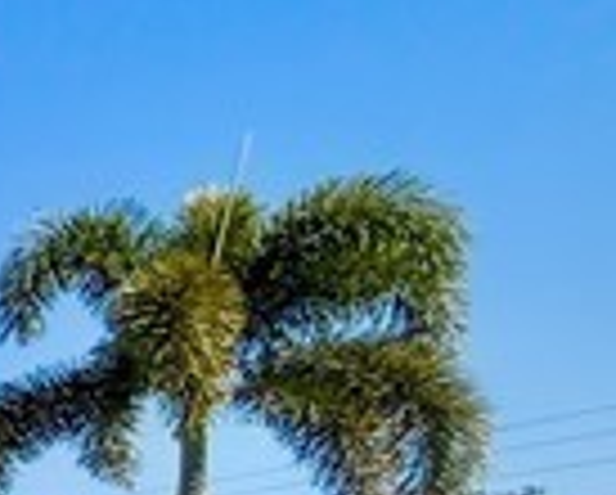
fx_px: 1862
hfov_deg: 10.1
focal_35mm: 102
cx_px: -1434
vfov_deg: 14.0
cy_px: 783
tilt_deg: +0.1
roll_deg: -1.3
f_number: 2.2
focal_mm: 2.22
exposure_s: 1/2165
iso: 20
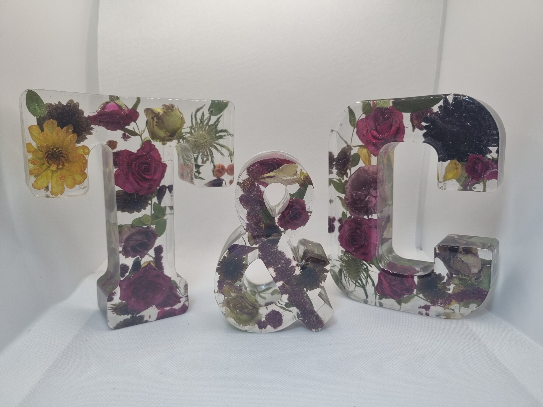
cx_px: 272
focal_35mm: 26
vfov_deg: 53.1
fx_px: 408
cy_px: 204
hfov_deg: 67.3
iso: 50
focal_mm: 5.4
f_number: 1.8
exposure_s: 1/139
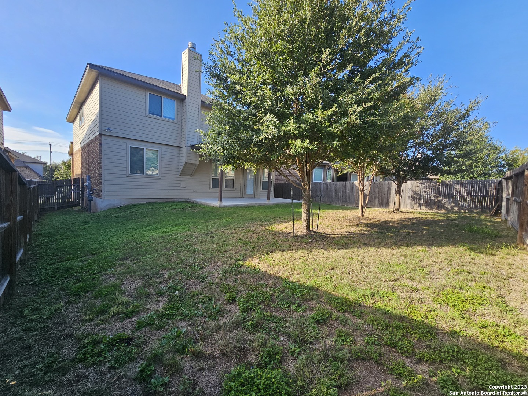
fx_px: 198
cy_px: 198
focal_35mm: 13
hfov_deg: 106.2
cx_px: 264
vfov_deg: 89.9
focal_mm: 2.2
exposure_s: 1/794
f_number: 2.2
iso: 50
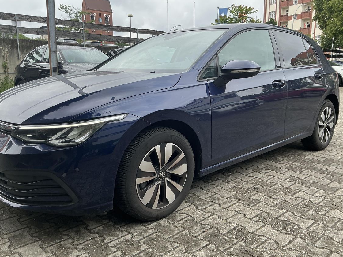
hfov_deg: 60.0
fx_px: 297
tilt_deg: -10.6
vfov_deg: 46.8
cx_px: 168
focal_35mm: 30
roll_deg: -0.4
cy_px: 126
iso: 25
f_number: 1.8
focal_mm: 3
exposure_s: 1/454
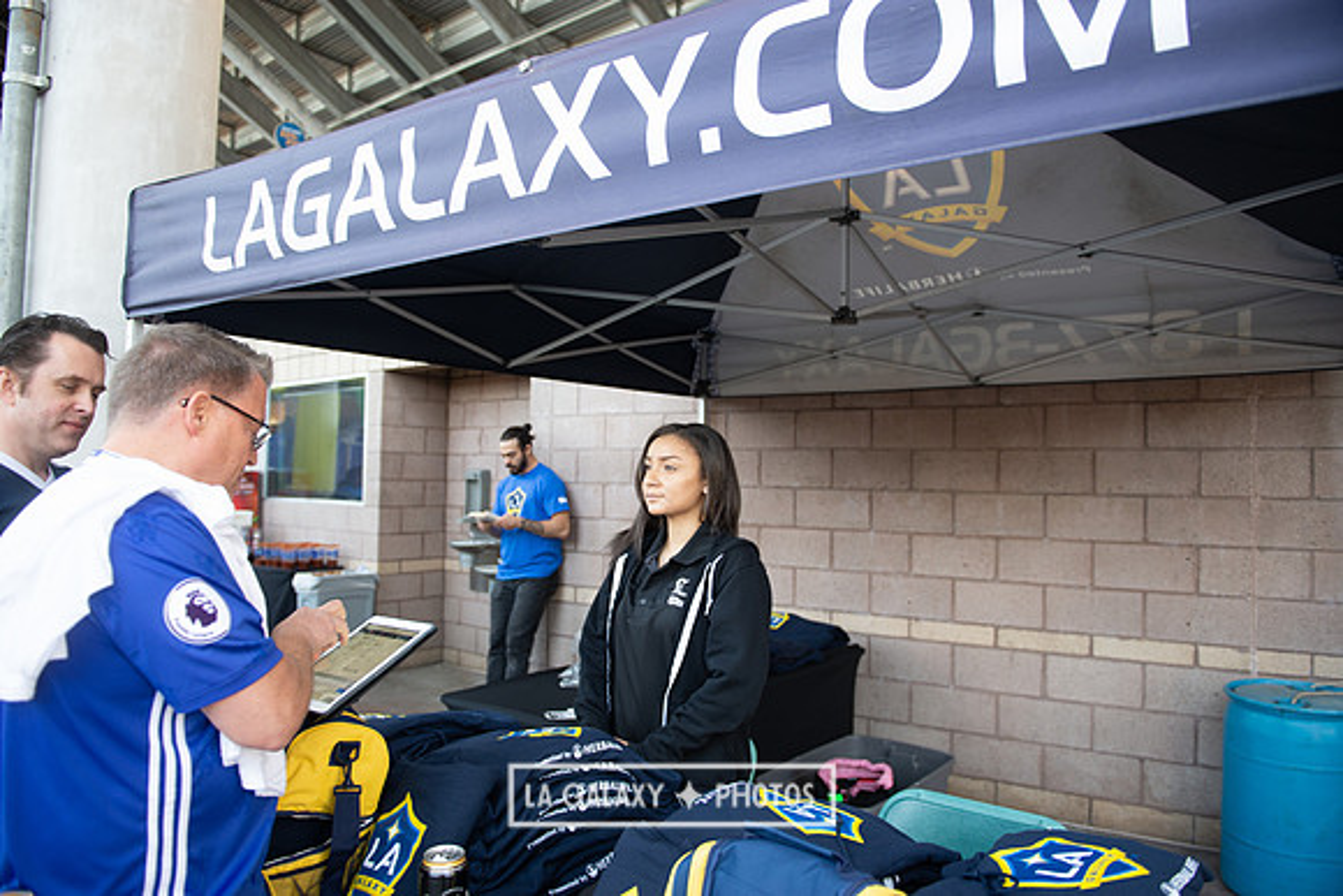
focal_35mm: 24
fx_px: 896
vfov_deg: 53.2
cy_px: 448
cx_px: 672
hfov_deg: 73.7
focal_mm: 24
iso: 250
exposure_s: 1/100
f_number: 2.8
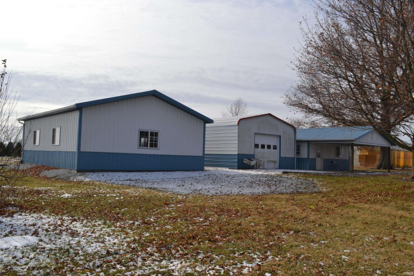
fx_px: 345
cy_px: 138
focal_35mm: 30
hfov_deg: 61.9
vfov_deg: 43.6
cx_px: 207
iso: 100
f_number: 11
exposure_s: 1/200
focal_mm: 20
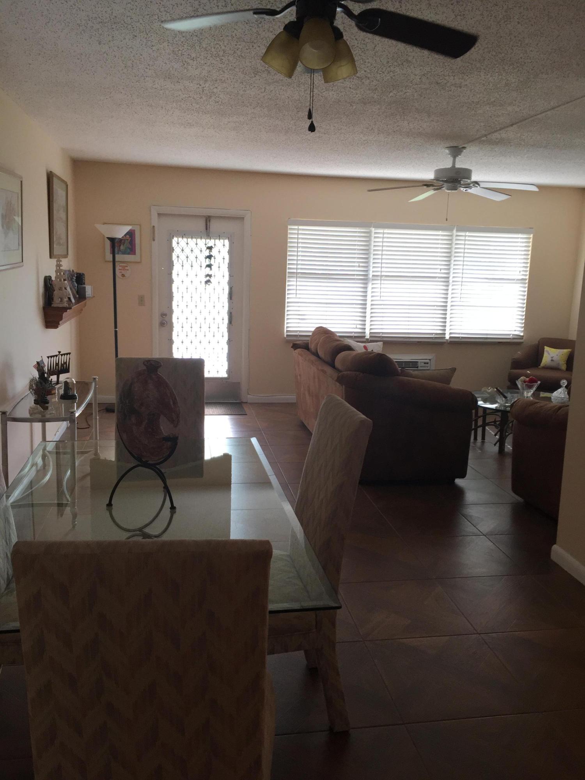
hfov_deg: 48.2
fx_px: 653
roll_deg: -0.6
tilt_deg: -10.3
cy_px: 390
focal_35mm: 29
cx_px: 292
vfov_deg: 61.7
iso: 50
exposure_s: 1/120
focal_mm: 4.15
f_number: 2.2
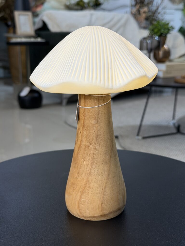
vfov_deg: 39.7
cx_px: 92
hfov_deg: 30.3
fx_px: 342
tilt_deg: -14.4
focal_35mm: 48
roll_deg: -1.2
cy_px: 123
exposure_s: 1/120
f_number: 1.78
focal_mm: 6.76
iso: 80
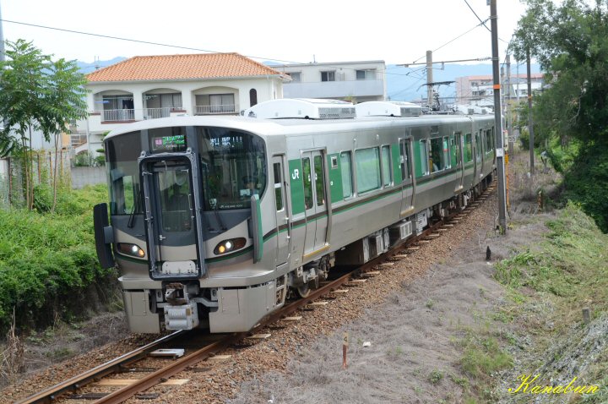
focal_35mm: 48
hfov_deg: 41.2
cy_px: 202
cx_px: 304
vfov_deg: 28.0
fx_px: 810
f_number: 4.2
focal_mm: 32
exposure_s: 1/1600
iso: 560
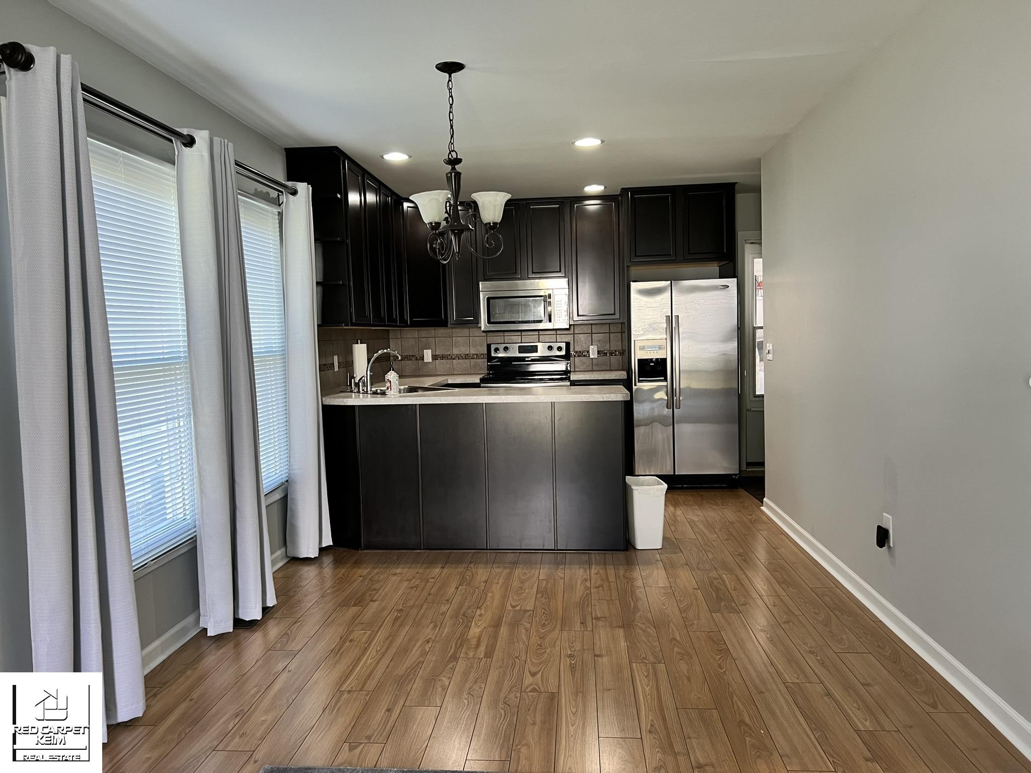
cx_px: 516
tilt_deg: -5.3
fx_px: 774
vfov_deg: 53.1
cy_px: 386
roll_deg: +1.4
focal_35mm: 26
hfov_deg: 67.3
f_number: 1.5
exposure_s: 1/60
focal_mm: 5.7
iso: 100
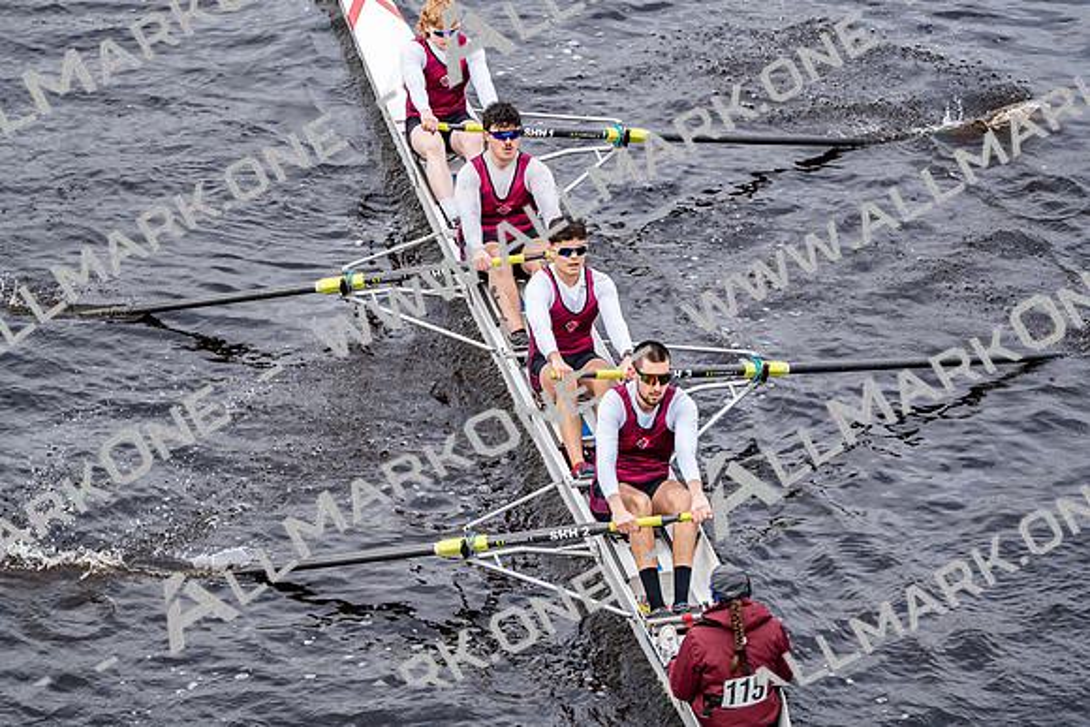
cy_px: 364
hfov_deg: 10.3
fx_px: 6057
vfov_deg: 6.9
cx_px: 545
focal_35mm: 200
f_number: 2.8
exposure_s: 1/2000
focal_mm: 200
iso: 320
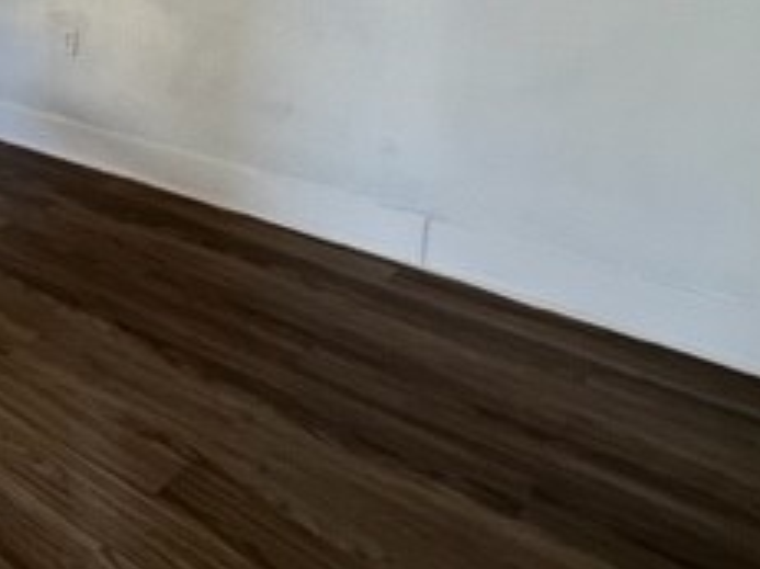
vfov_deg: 35.7
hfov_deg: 47.6
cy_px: -3
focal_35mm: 36
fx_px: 790
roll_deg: -2.1
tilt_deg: -8.3
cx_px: 118
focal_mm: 1.57
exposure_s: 1/99
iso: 160
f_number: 1.8
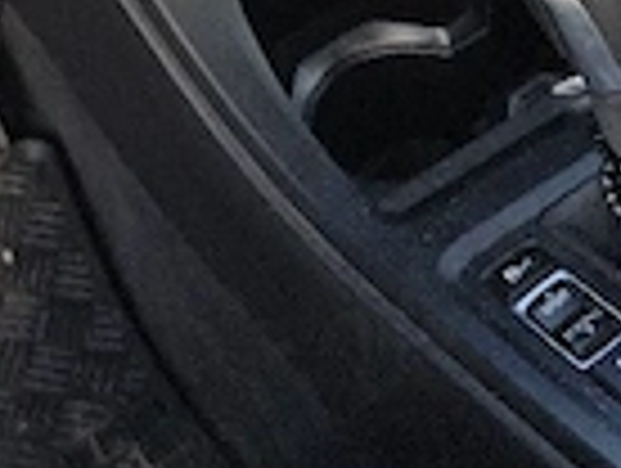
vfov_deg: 13.7
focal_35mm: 100
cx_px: -198
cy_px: -288
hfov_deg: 18.2
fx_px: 1797
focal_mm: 6.3
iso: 32
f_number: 1.7
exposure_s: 1/370
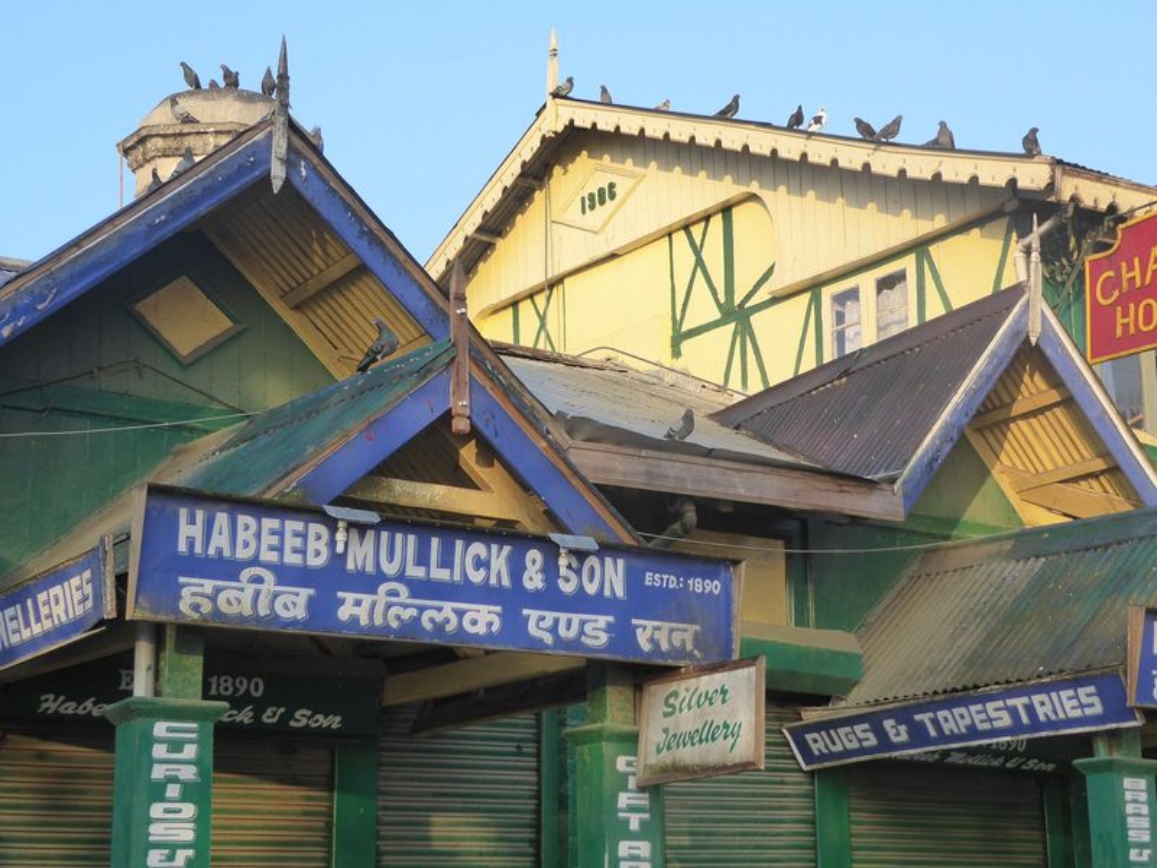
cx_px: 578
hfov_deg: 29.8
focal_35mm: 65
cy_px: 434
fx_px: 2173
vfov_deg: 22.6
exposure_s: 1/125
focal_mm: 10.9
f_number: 4.3
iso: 160
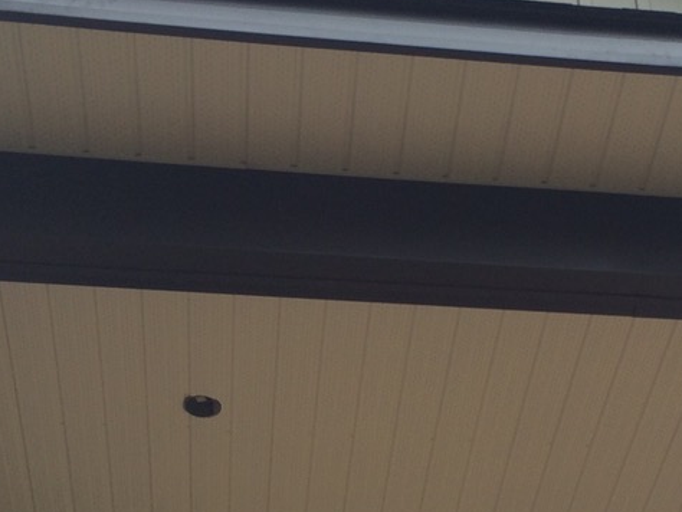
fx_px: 1597
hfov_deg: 24.0
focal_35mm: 81
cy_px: 394
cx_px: 470
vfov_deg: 18.1
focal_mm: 4.12
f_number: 2.2
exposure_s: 1/164
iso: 32
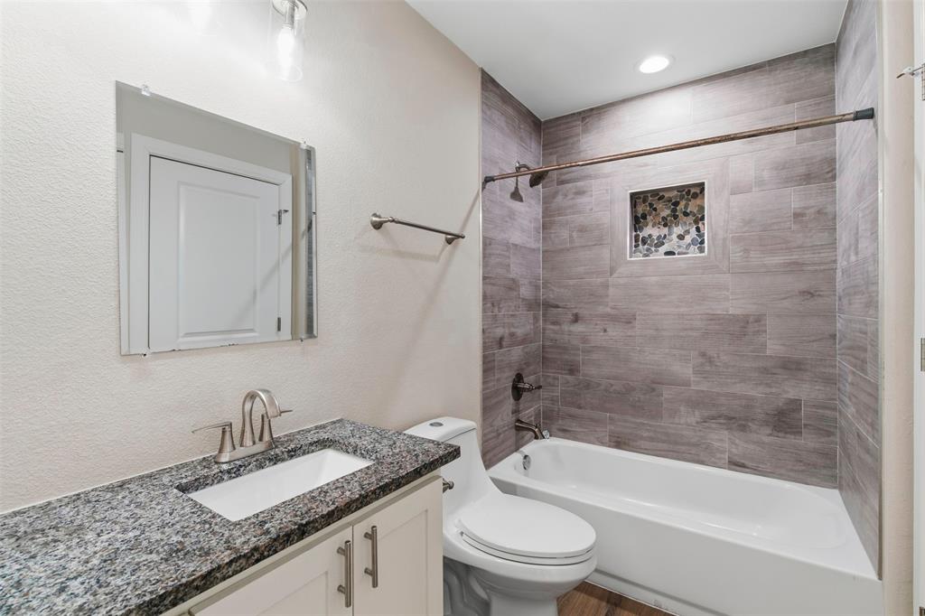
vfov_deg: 73.7
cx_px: 462
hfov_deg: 96.8
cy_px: 308
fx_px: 411
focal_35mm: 16
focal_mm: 16
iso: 100
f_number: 9
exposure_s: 1/13
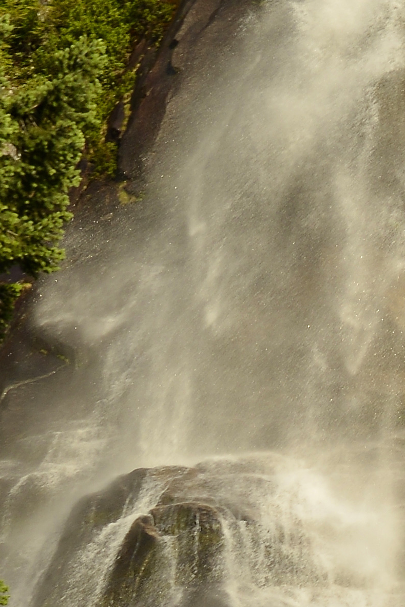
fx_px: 7350
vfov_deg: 4.7
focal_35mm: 436
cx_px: 602
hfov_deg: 3.1
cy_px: 563
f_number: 10
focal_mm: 70
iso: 125
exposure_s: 1/200
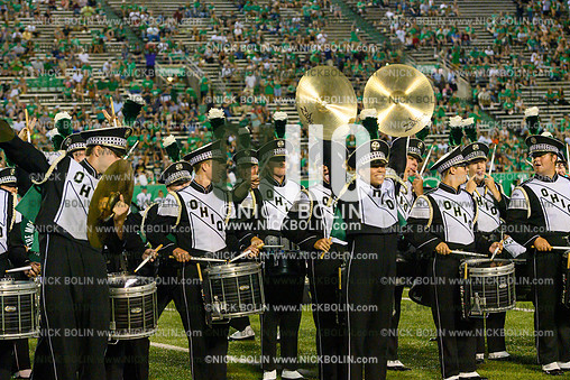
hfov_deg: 19.5
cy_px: 178
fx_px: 1663
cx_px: 291
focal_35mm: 105
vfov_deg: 13.0
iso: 10000
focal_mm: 92
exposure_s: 1/1600
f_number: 4
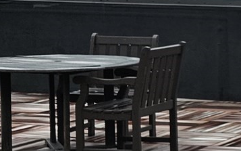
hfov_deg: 12.7
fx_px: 919
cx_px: 514
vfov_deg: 9.4
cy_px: 51
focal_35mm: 140
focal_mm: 5.4
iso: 32
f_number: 1.8
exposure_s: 1/1550
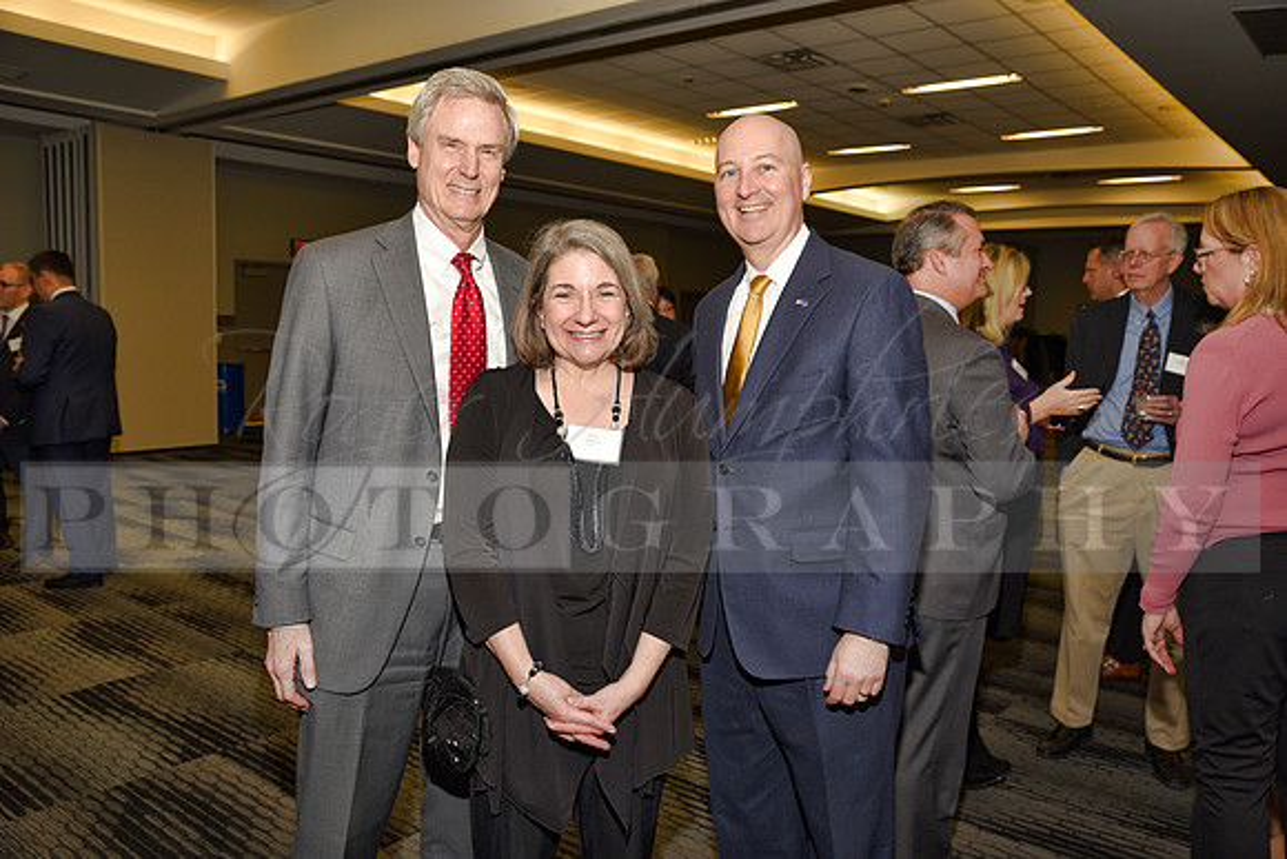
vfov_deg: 45.0
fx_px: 1037
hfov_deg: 63.6
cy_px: 430
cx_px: 644
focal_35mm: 29
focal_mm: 29
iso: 200
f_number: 5
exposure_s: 1/60
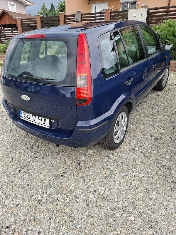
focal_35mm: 23
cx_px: 88
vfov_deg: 73.9
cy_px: 118
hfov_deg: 58.9
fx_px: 156
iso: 50
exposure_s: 1/455
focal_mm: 5.54
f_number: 1.8
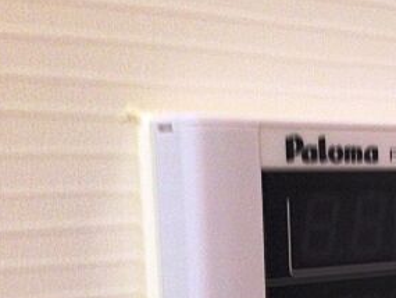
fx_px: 847
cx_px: 440
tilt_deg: -9.9
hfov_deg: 24.5
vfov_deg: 19.4
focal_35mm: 74
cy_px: 288
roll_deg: +0.3
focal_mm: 4.12
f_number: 2.4
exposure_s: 1/20
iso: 250
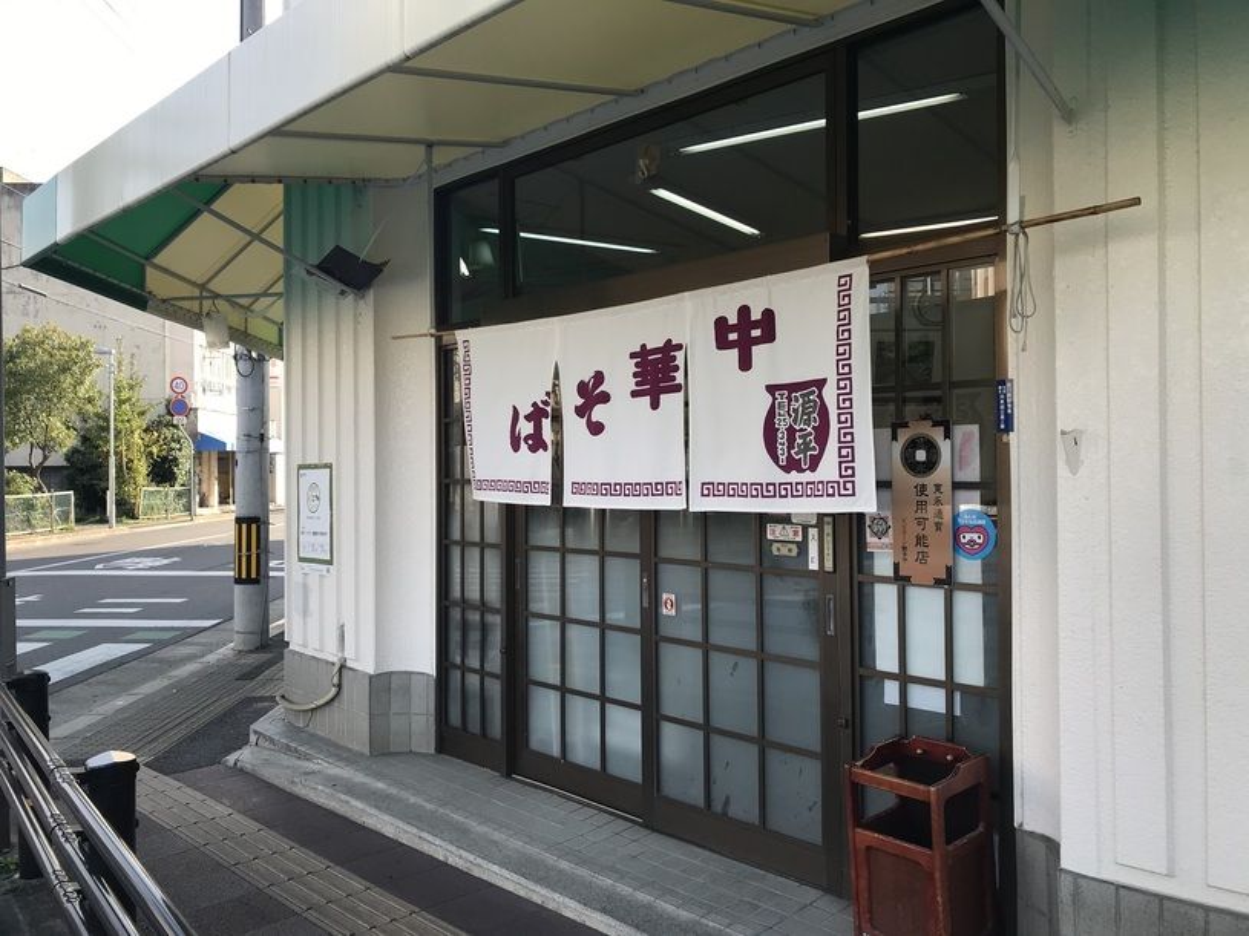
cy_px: 468
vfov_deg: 49.7
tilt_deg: +1.7
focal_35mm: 28
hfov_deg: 63.5
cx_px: 624
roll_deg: +0.4
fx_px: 1010
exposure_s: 1/467
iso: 20
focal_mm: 3.99
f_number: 1.8
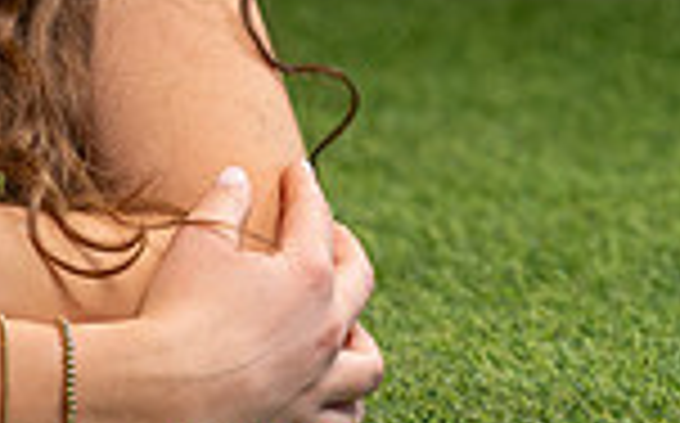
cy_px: -339
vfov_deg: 1.8
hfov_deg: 2.8
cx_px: -345
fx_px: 13828
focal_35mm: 747
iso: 250
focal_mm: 130
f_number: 4
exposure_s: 1/200
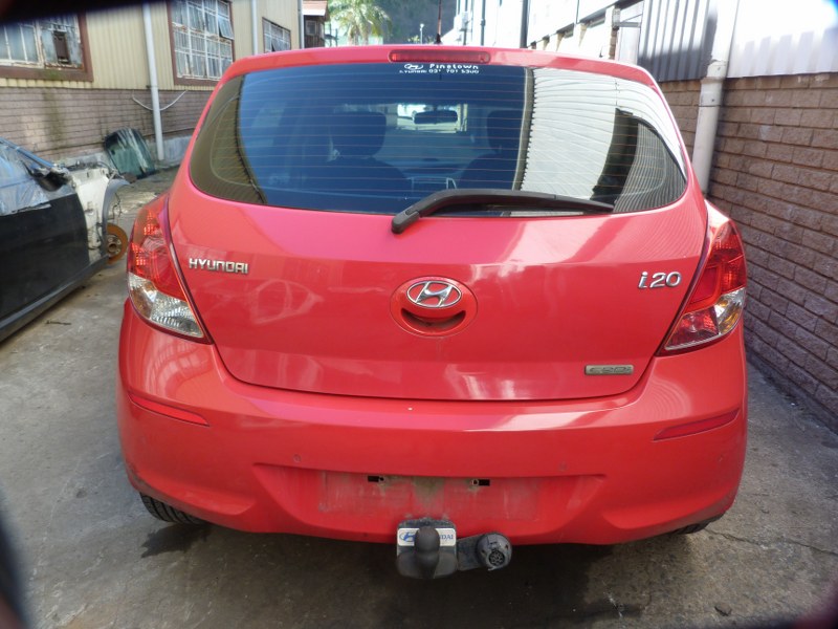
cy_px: 314
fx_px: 605
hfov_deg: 69.4
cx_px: 419
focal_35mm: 25
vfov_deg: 54.9
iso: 80
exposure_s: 1/100
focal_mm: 4.5
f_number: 2.8
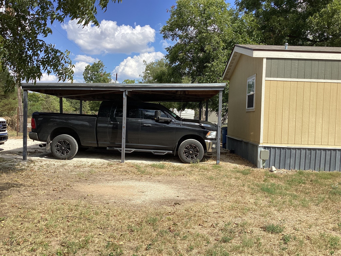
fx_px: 305
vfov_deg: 45.4
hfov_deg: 58.4
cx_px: 170
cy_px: 128
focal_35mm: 31
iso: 25
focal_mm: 3.3
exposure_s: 1/1235
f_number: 2.4
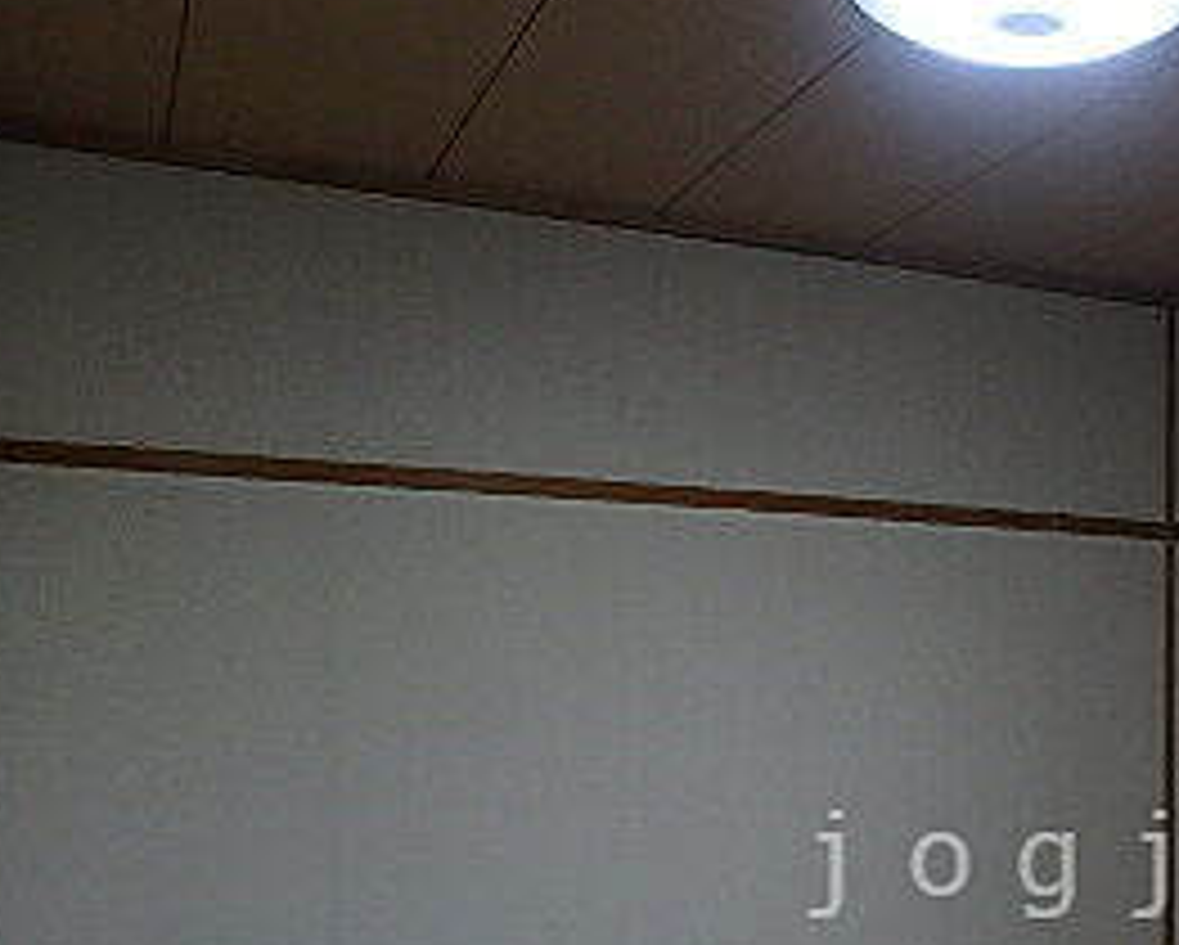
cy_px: 864
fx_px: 1746
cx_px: 1116
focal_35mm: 50
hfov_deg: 34.7
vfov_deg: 29.0
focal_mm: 3.7
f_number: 3.5
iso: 200
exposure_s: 1/60
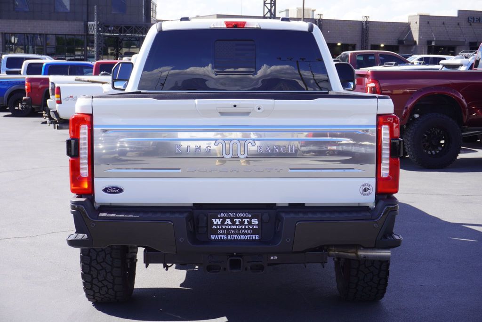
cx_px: 241
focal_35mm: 64
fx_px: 864
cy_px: 161
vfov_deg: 21.1
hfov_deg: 31.2
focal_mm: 43
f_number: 8
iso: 100
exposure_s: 1/100
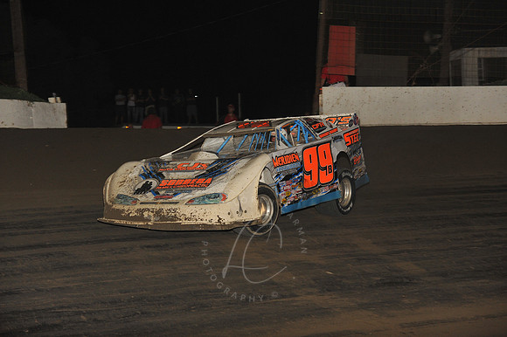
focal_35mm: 120
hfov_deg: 17.1
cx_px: 254
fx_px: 1689
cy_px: 168
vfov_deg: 11.4
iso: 1250
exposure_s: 1/320
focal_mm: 120
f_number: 6.3
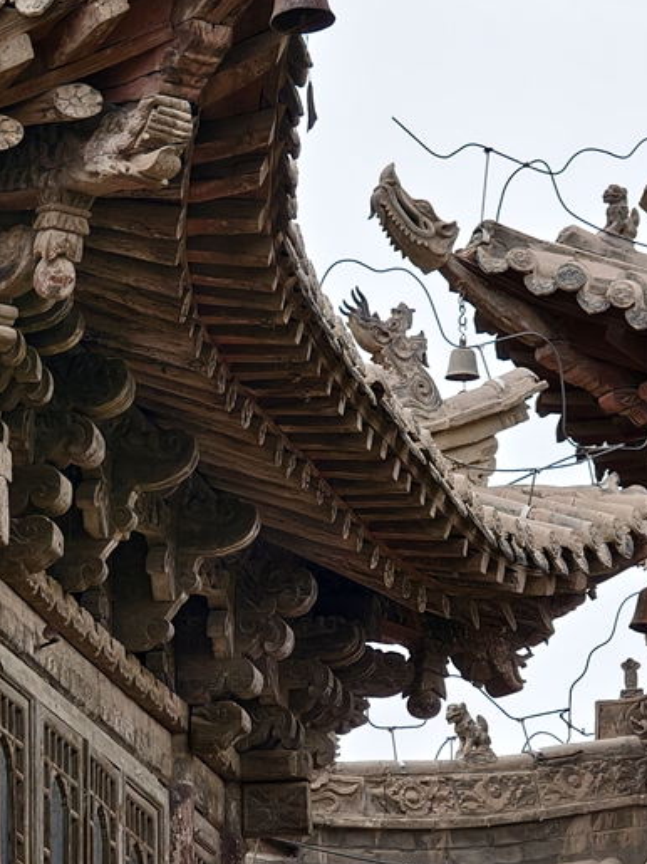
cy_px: 545
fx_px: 5809
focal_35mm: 233
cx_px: 285
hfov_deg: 6.4
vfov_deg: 8.5
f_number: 2.5
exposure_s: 1/908
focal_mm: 16.57
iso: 50
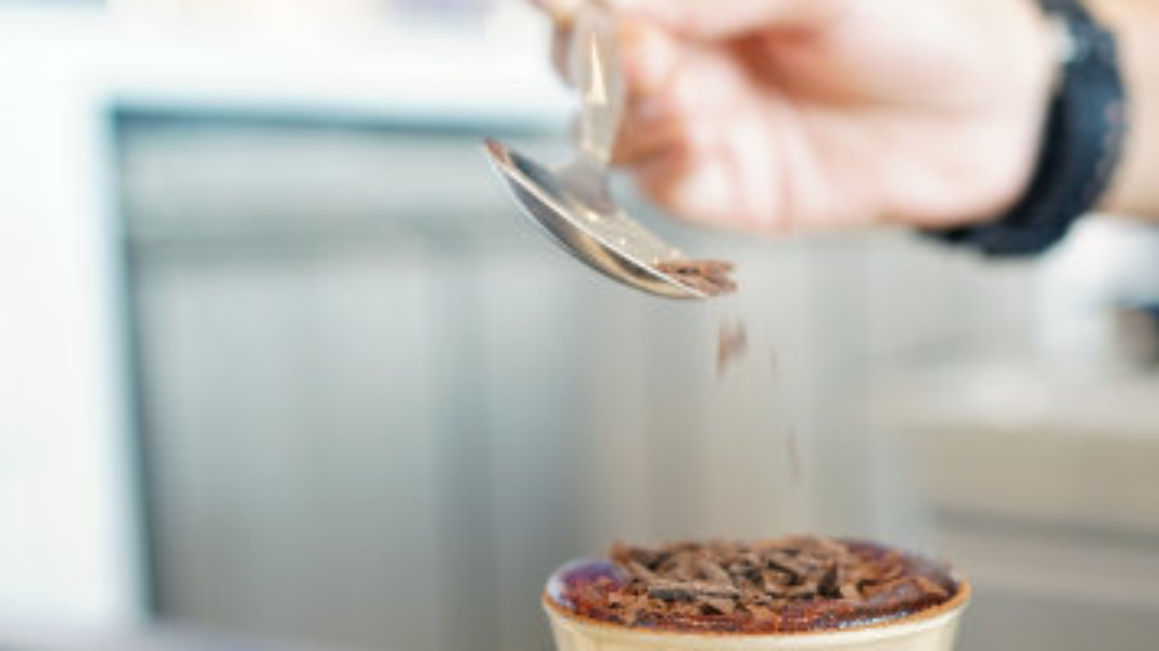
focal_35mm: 63
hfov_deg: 33.0
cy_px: 540
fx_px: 1936
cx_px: 804
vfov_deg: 18.9
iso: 800
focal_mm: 35
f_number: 2.8
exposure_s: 1/80
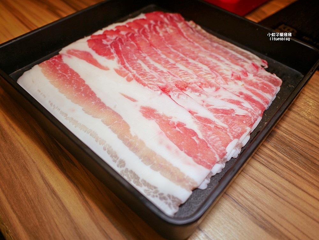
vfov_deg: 49.8
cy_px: 120
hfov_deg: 63.4
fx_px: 258
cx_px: 160
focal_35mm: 28
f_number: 2.5
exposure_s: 1/80
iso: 200
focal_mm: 14
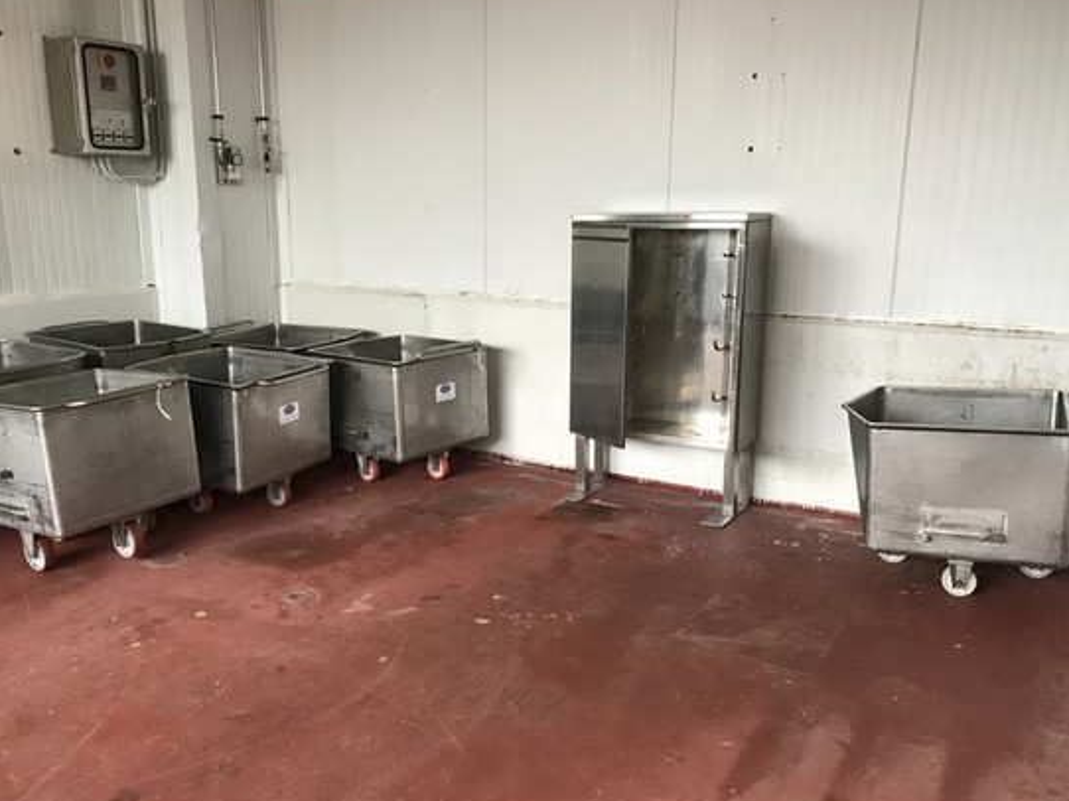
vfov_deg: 45.4
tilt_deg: -13.1
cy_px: 422
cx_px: 495
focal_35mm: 31
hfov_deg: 58.3
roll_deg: -0.1
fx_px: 957
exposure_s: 1/20
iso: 40
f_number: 1.8
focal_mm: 3.99
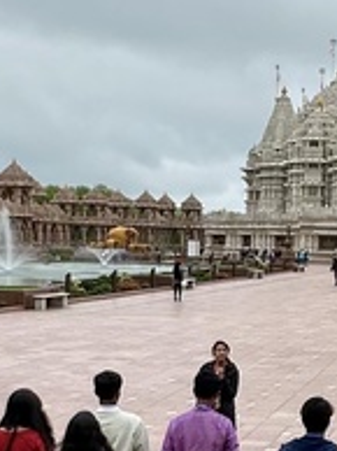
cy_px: 291
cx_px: 335
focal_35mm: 74
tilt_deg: -2.1
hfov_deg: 19.3
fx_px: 963
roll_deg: -2.3
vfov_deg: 26.3
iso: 40
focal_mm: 2.22
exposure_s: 1/1401
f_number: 2.2
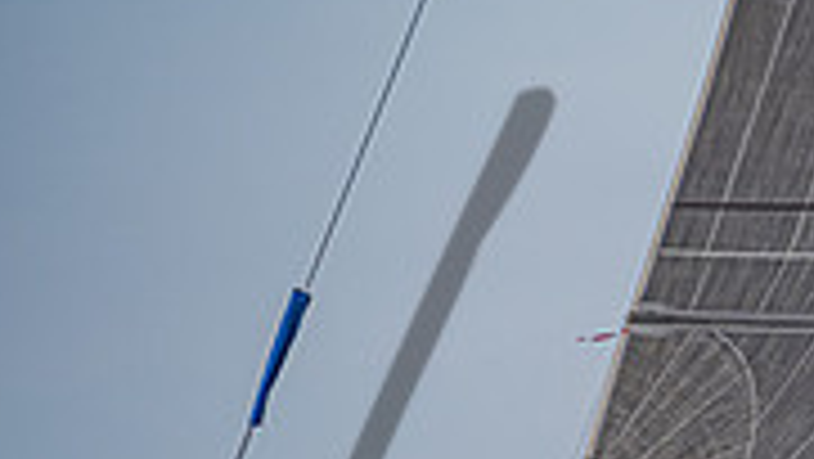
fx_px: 15029
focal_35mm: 696
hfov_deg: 3.1
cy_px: 731
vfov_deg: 1.7
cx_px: 1196
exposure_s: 1/640
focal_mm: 200
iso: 400
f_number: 6.3
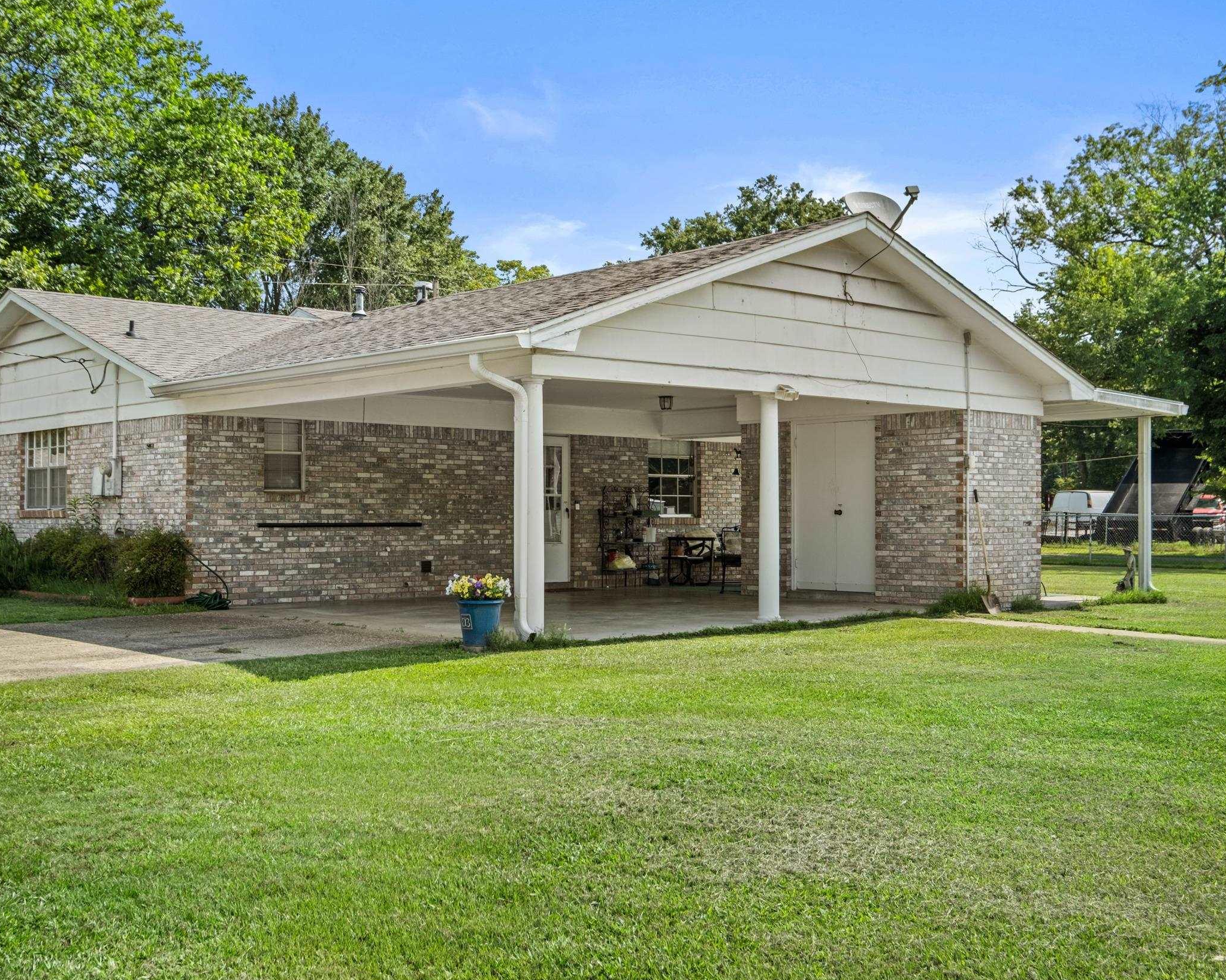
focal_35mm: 39
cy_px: 495
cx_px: 536
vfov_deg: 38.2
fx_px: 1415
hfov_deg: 46.7
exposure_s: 1/100
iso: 200
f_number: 8
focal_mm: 22.9
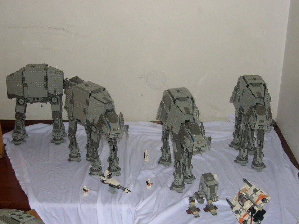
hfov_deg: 38.2
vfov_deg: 29.1
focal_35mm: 50
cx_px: 141
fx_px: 432
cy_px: 118
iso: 100
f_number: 3.1
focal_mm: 10.1
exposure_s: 1/60
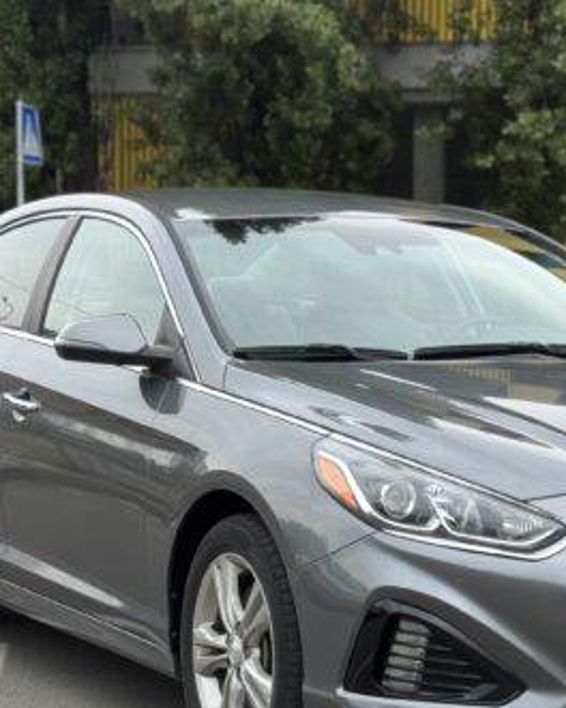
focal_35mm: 109
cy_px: 412
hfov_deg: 14.1
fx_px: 2282
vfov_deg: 17.6
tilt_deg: -4.1
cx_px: 394
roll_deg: +0.0
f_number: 1.78
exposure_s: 1/1133
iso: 64
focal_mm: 6.76
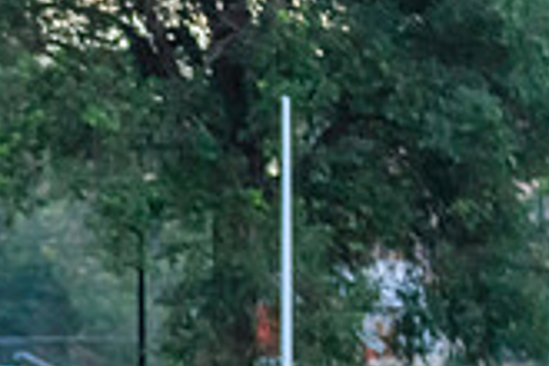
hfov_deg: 3.2
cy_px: 512
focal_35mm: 652
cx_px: -226
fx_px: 9942
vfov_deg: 2.1
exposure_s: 1/1600
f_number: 5
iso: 9000
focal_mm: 150
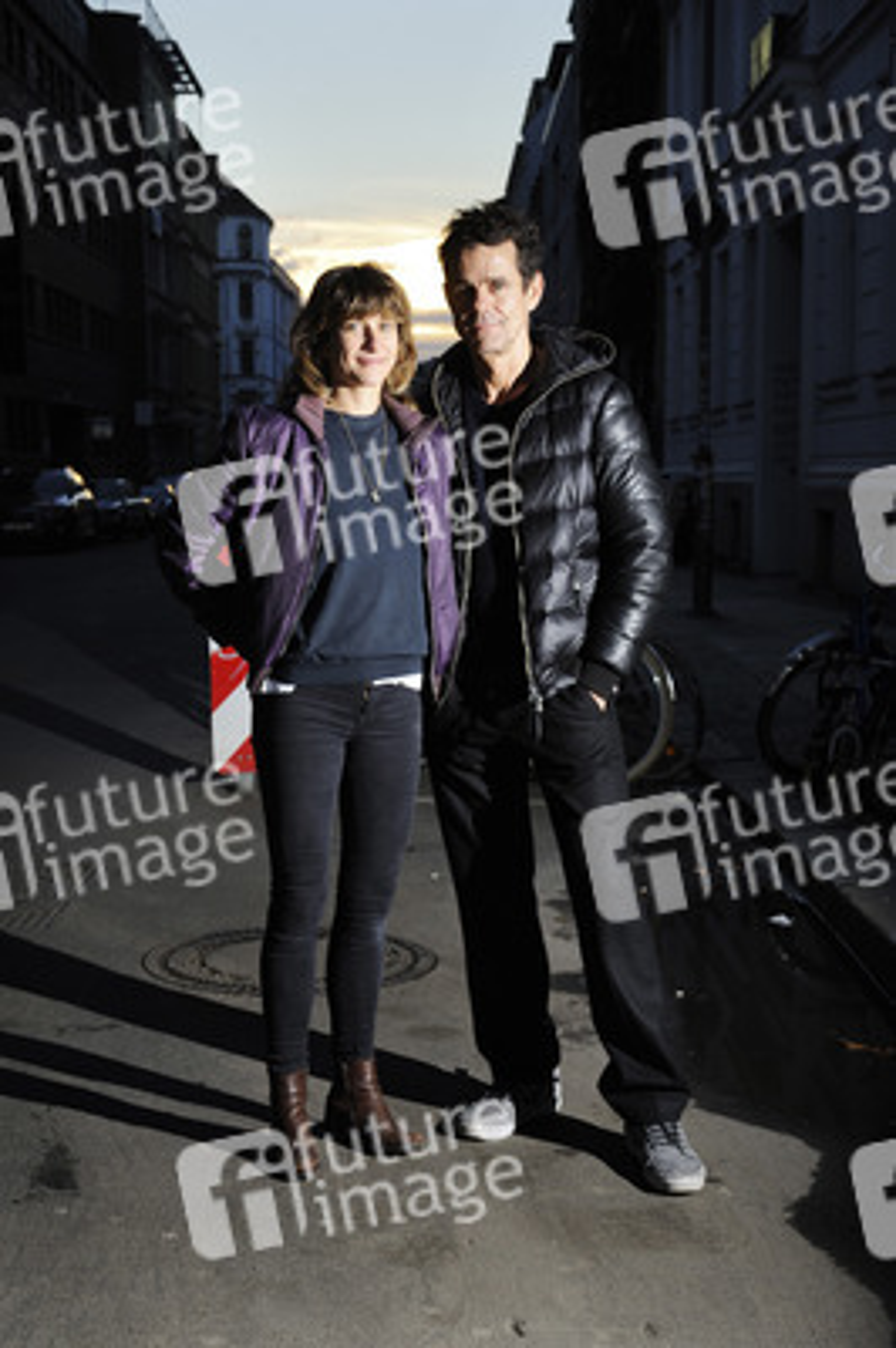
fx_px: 2094
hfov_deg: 24.2
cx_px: 448
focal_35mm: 56
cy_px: 674
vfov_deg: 35.7
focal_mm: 56
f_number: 5.6
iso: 400
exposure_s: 1/320
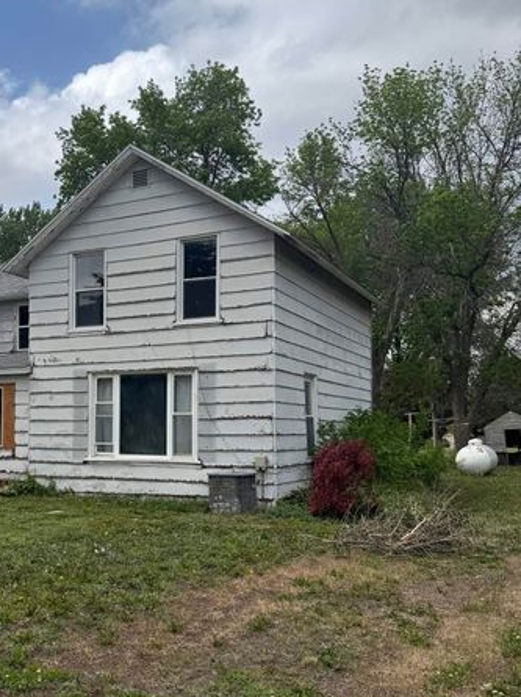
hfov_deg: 38.8
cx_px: 149
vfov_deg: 51.3
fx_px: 723
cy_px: 385
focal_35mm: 36
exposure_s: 1/6410
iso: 80
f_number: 1.78
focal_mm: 6.76
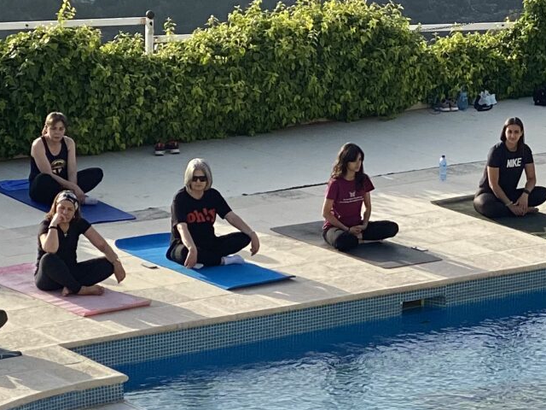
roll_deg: -2.4
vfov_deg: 7.1
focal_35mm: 208
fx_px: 3281
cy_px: 308
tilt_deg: -14.4
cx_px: 596
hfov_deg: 9.4
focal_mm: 6
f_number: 2
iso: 20
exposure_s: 1/737
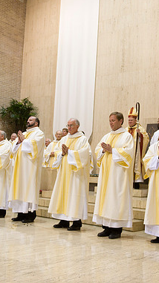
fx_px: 383
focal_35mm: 51
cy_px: 140
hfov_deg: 23.5
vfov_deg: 40.6
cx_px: 69
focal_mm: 32
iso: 2000
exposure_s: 1/160
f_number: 2.8
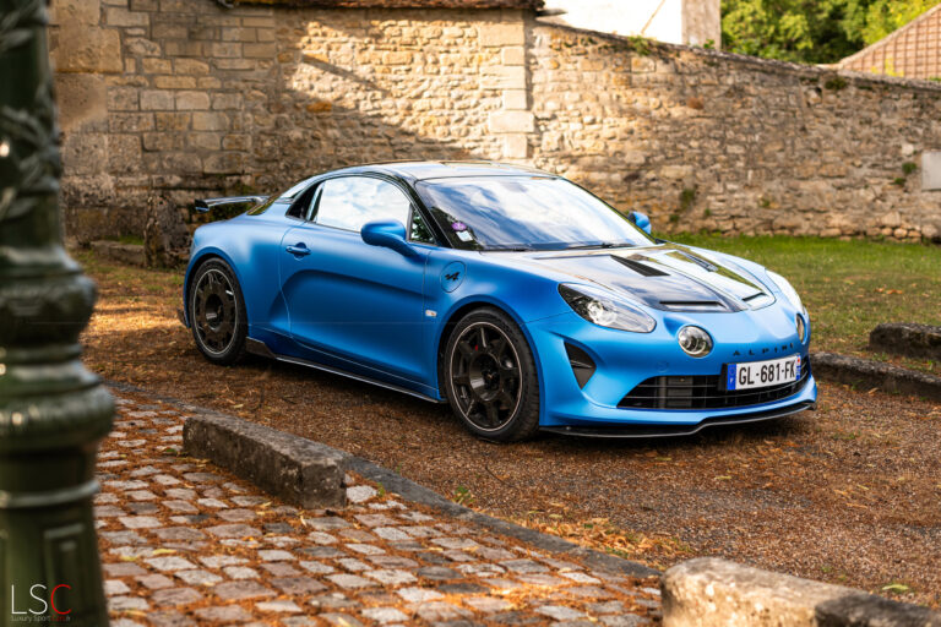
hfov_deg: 39.6
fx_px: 1307
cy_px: 314
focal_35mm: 50
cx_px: 470
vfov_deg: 27.0
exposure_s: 1/640
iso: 360
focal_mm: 50
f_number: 2.8
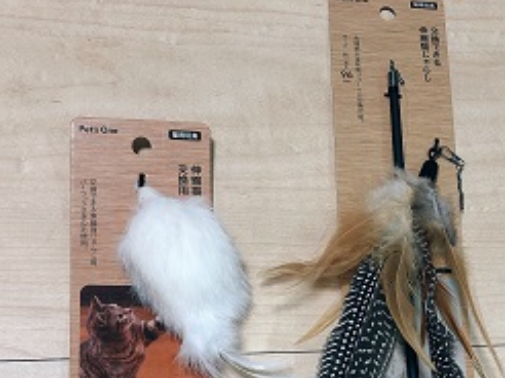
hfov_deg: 33.4
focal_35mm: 57
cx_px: 351
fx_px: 831
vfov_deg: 24.5
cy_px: 377
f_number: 1.8
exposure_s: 1/25
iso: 32
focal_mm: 3.99
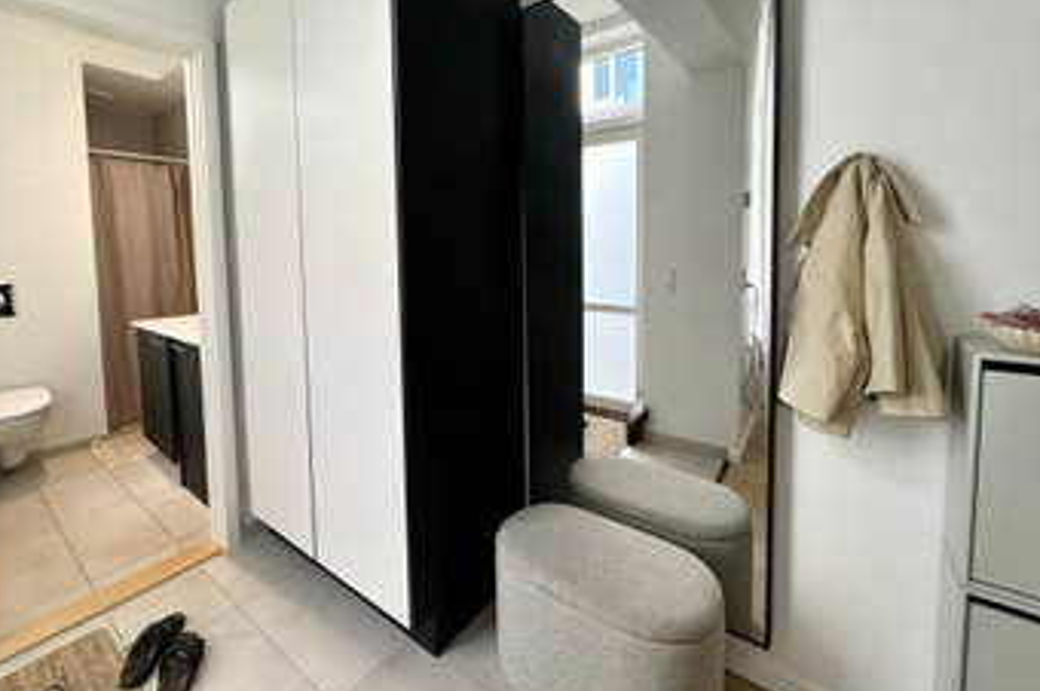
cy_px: 275
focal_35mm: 16
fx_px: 462
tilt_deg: -3.6
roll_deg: +1.2
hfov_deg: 96.7
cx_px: 488
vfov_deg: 72.8
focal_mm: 2.22
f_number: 2.2
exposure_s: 1/100
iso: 100
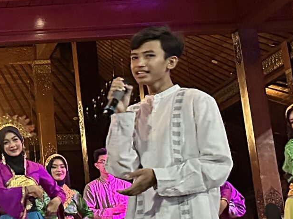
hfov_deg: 17.1
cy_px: 89
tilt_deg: +13.8
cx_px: -199
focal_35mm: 99
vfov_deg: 14.9
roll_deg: +0.8
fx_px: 837
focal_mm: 6.86
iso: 1000
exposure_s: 1/33
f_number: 1.78
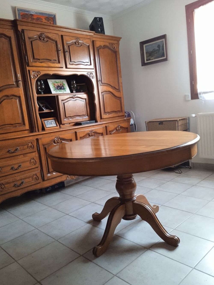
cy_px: 142
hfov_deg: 49.8
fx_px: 231
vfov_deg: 63.4
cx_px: 107
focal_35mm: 28
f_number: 2.2
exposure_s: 1/14.3
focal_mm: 3.43
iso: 1637
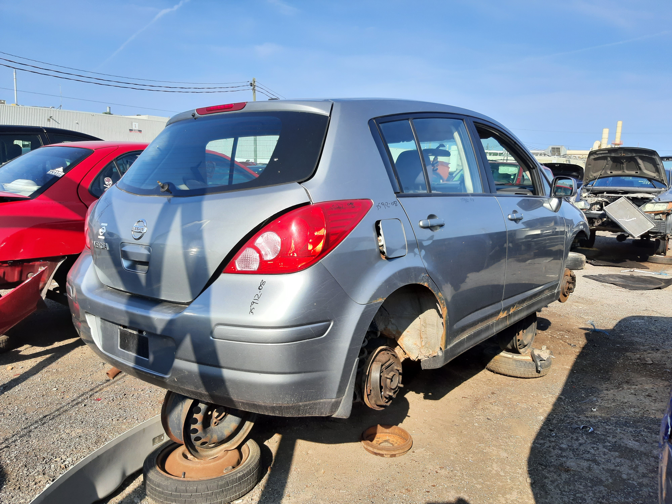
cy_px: 252
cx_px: 336
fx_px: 505
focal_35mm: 26
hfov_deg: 67.3
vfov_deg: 53.1
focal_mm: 3.92
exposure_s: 1/1025
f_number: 1.7
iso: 40
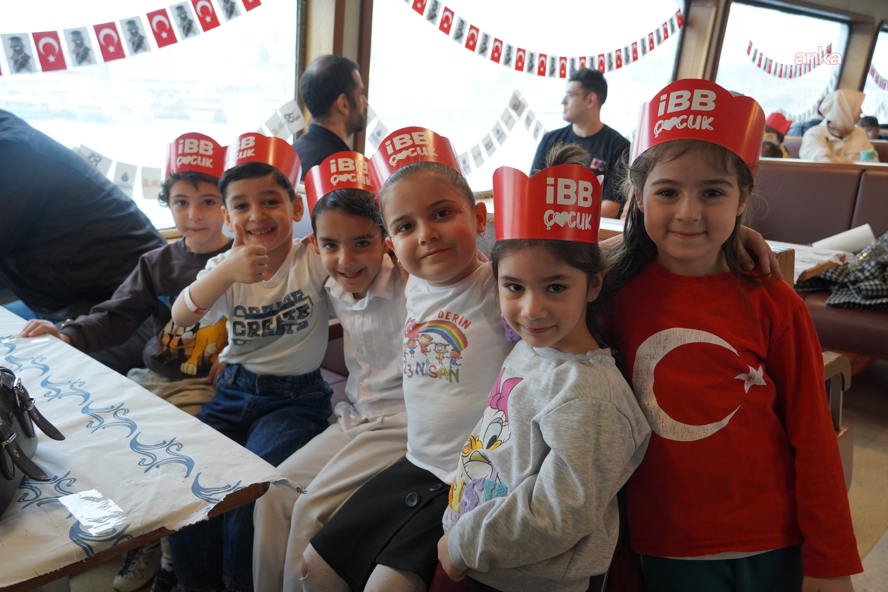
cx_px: 444
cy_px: 296
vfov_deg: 41.7
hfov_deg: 59.5
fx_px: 777
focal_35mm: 32
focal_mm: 21
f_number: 4
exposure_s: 1/160
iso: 800
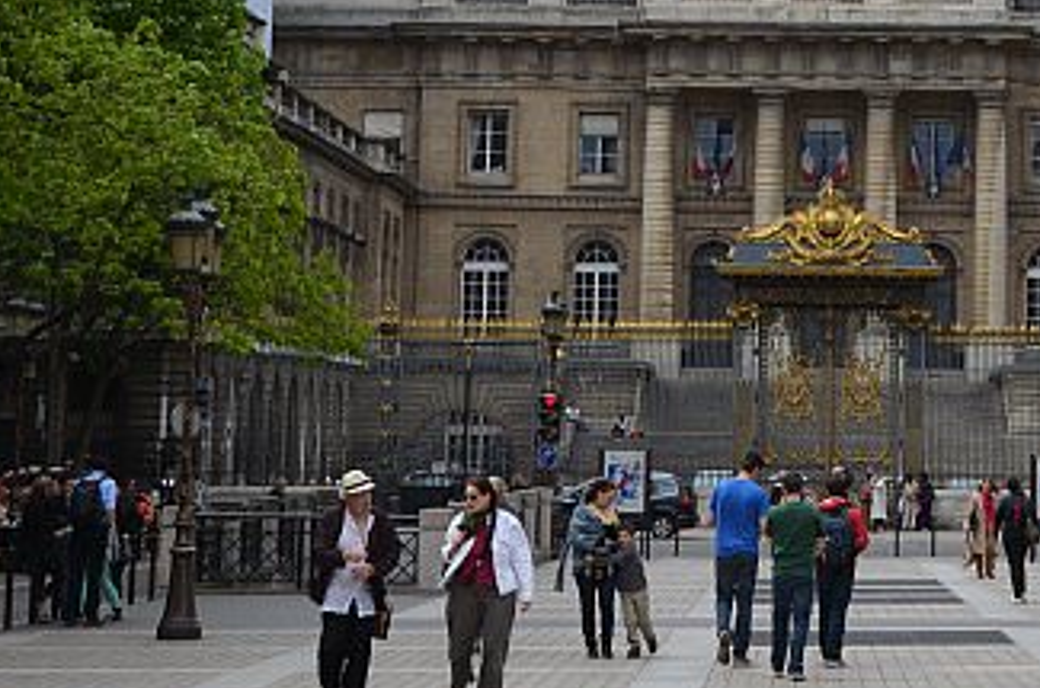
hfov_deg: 18.7
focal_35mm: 108
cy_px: -205
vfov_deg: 12.2
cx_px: 893
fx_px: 3112
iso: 125
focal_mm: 26
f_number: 9
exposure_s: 1/320
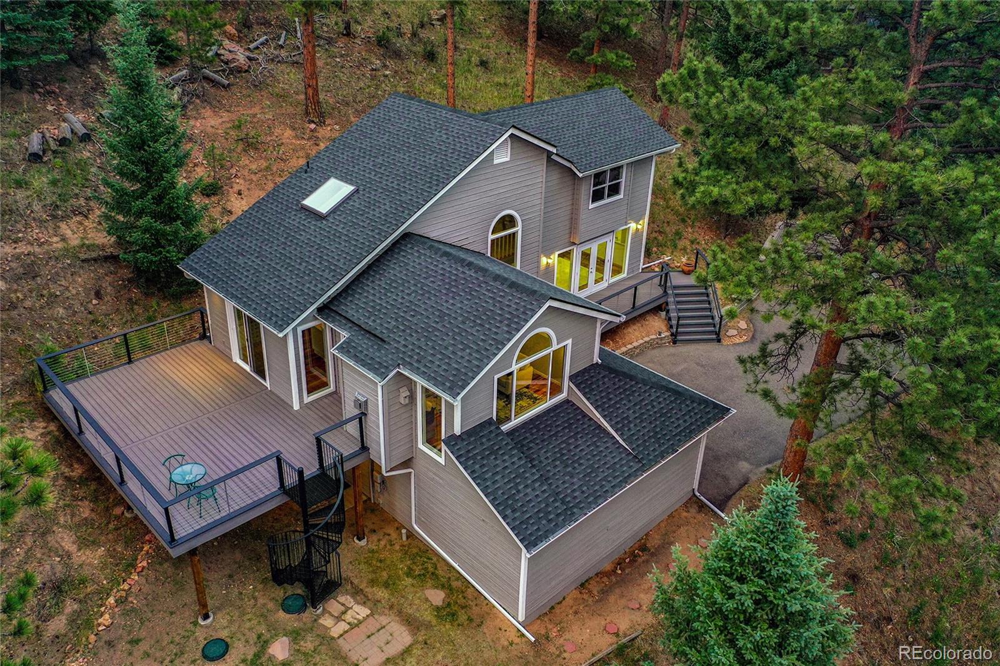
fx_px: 778
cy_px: 333
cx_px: 500
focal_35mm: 28
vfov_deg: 46.4
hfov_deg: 65.5
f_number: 2.8
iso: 400
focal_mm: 10.26
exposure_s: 1/30
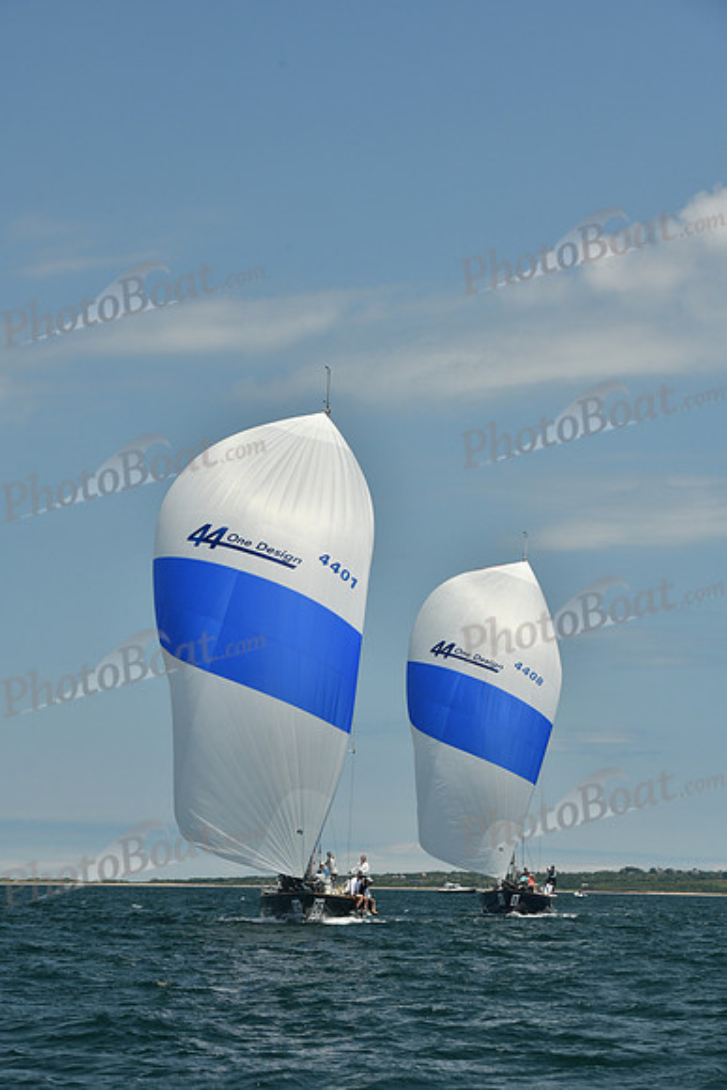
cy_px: 545
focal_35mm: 102
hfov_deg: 13.4
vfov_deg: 20.0
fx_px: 3088
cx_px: 364
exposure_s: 1/640
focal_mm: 102
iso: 320
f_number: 9
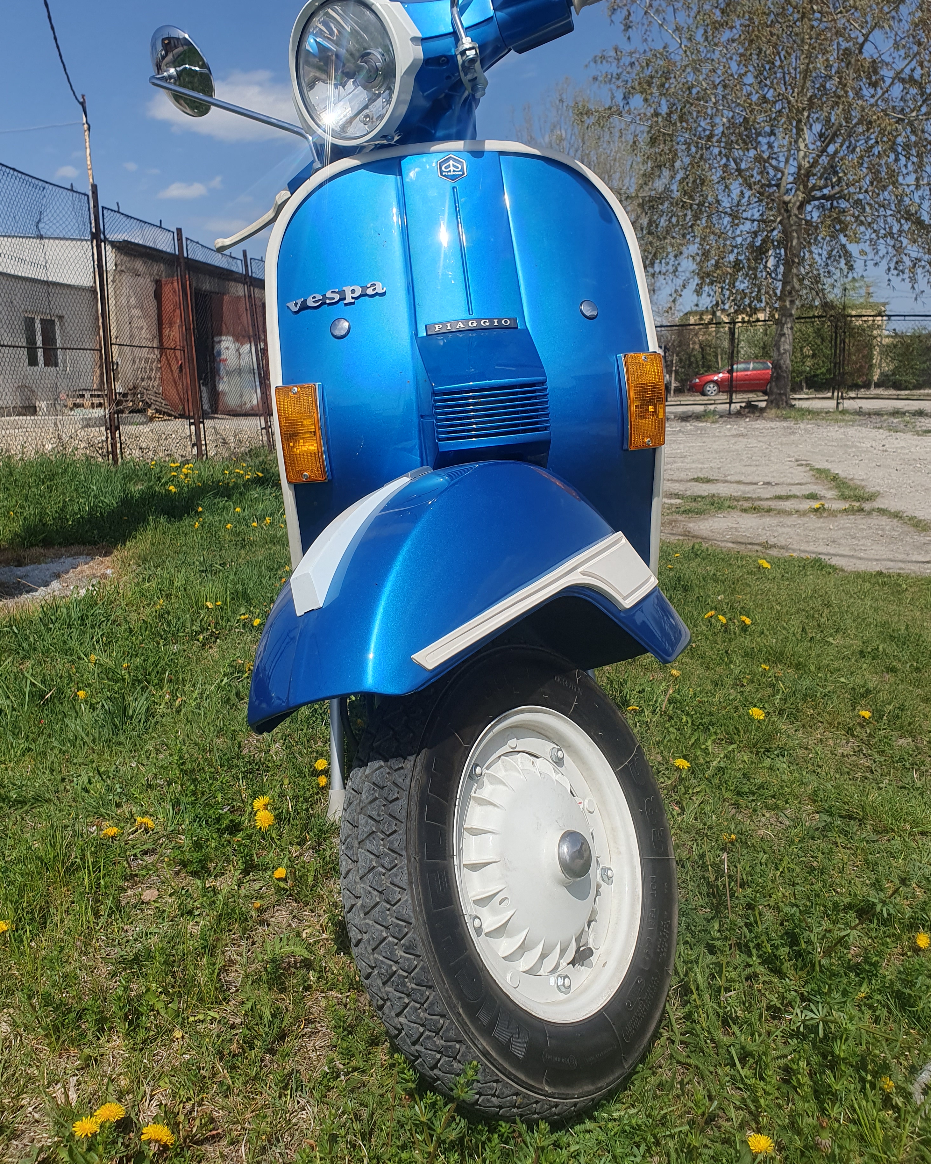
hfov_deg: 51.5
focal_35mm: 28
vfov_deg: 62.1
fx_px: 964
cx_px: 466
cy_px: 537
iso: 50
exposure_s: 1/3560
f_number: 2.4
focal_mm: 4.32
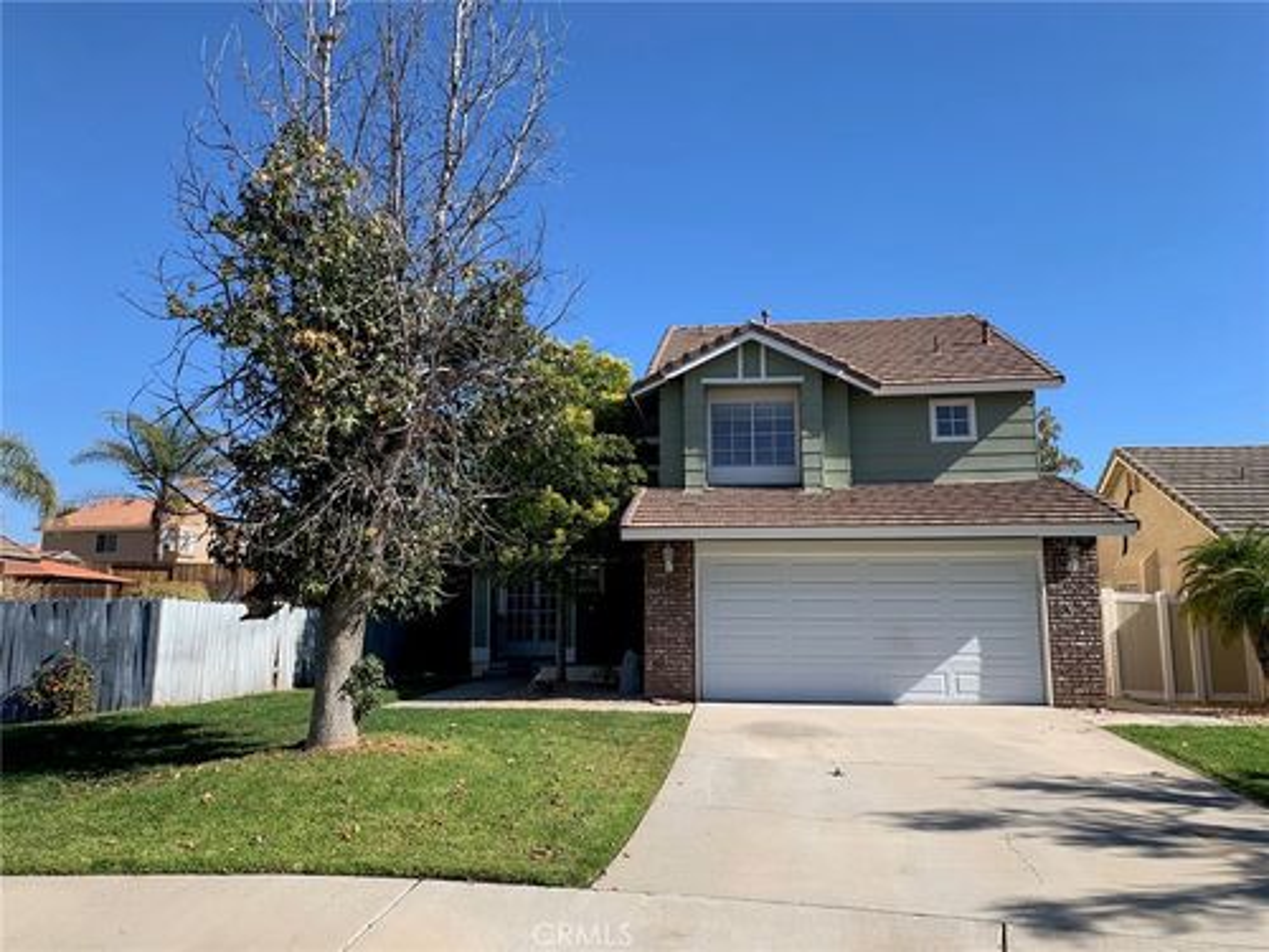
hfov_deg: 67.3
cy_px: 476
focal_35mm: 26
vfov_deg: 53.1
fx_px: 953
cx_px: 634
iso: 25
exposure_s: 1/1689
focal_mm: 4.25
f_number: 1.8
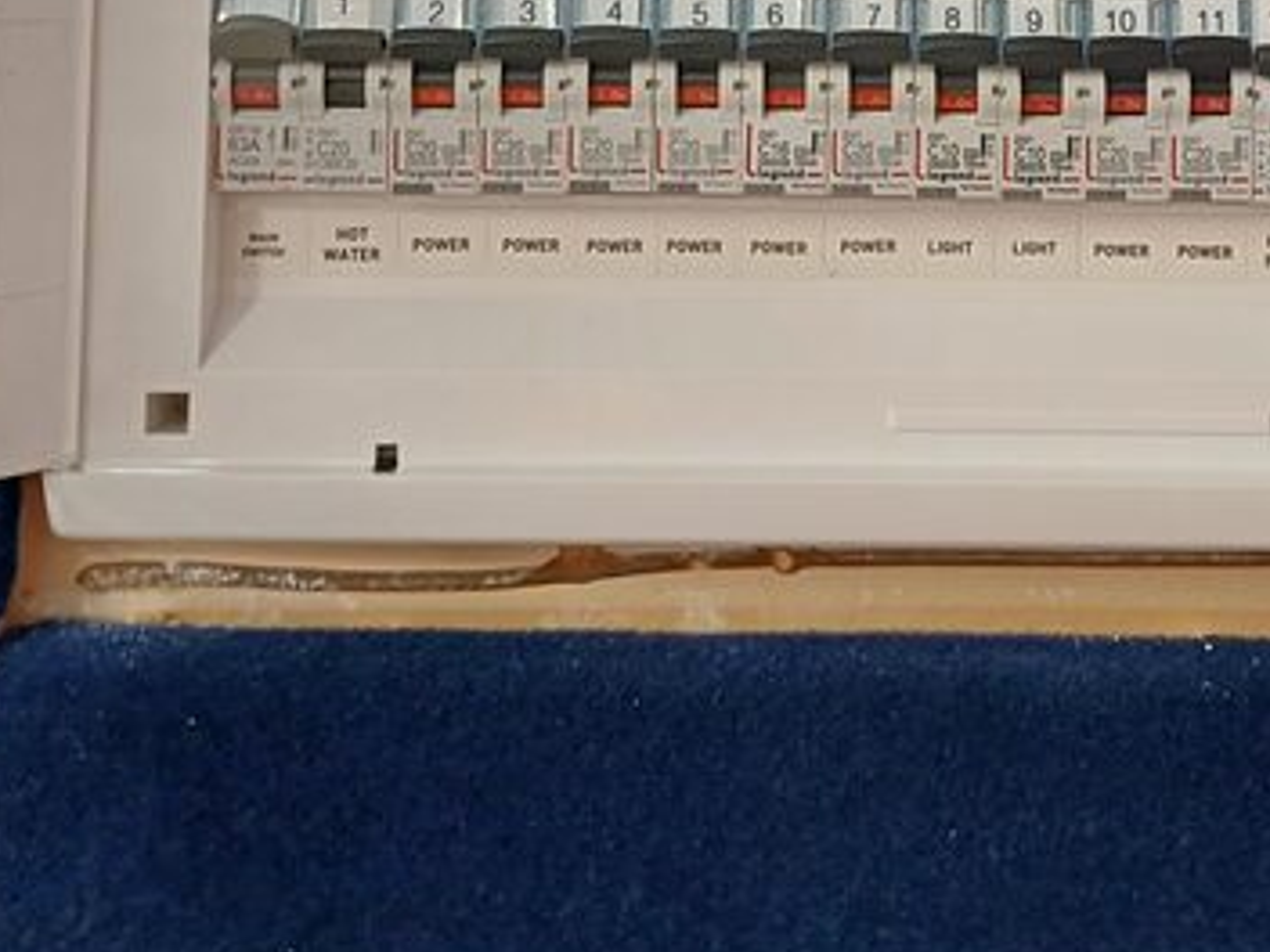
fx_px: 2348
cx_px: 996
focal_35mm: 64
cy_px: -92
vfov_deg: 21.7
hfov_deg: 29.6
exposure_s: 1/50
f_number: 1.8
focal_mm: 4.65
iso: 250
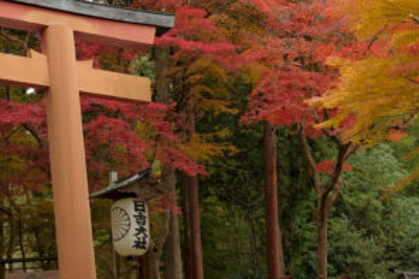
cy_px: 115
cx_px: 50
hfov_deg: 27.5
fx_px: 826
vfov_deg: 19.1
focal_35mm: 71
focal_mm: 23.3
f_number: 5.6
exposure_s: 1/30
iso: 200
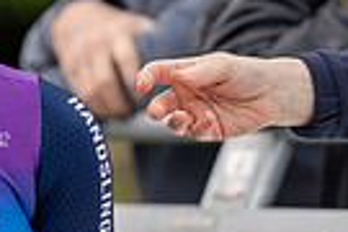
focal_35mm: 861
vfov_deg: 1.6
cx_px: -191
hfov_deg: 2.4
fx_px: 8322
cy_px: 27
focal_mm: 200
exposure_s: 1/800
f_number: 4
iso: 200
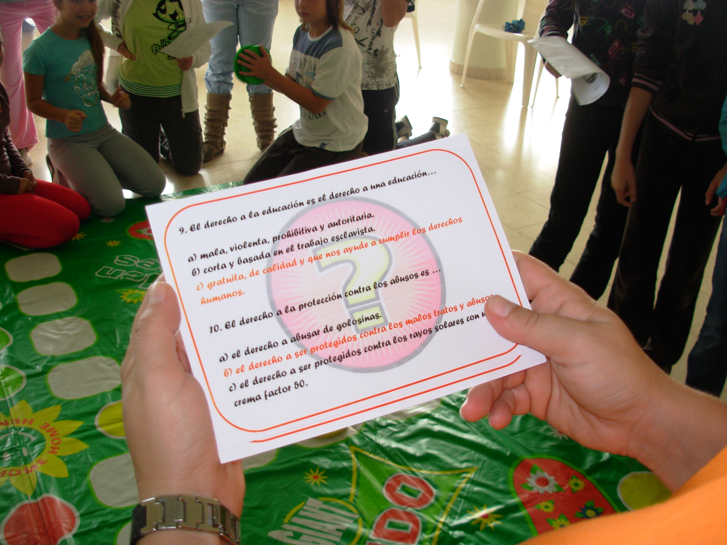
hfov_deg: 49.0
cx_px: 364
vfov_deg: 37.7
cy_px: 272
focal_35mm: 38
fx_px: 798
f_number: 2.9
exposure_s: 1/32
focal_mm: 6.3
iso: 50
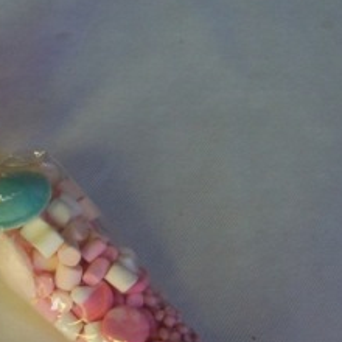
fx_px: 827
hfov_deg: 23.1
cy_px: 253
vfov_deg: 23.1
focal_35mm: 74
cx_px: 76
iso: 80
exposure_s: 1/125
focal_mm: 6
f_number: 2.7
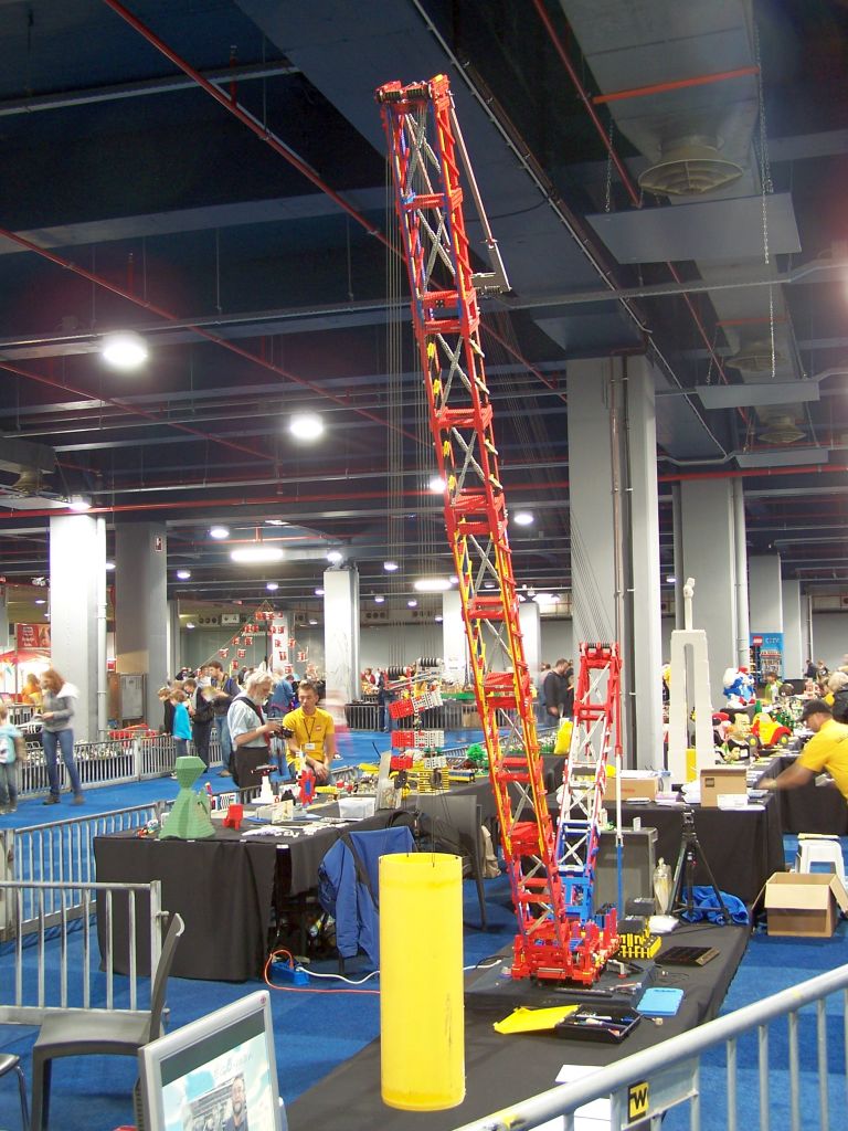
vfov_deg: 46.8
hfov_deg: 36.0
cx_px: 424
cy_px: 566
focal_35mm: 40
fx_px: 1307
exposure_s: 1/2
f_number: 2.8
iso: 80
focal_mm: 6.7
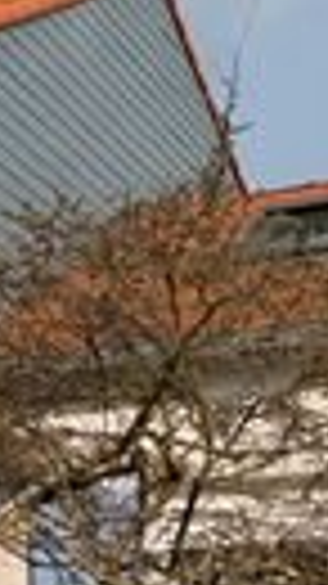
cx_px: -472
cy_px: 362
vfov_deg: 17.0
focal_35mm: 126
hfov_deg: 8.7
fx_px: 1951
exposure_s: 1/2538
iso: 49
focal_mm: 5.43
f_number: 1.89
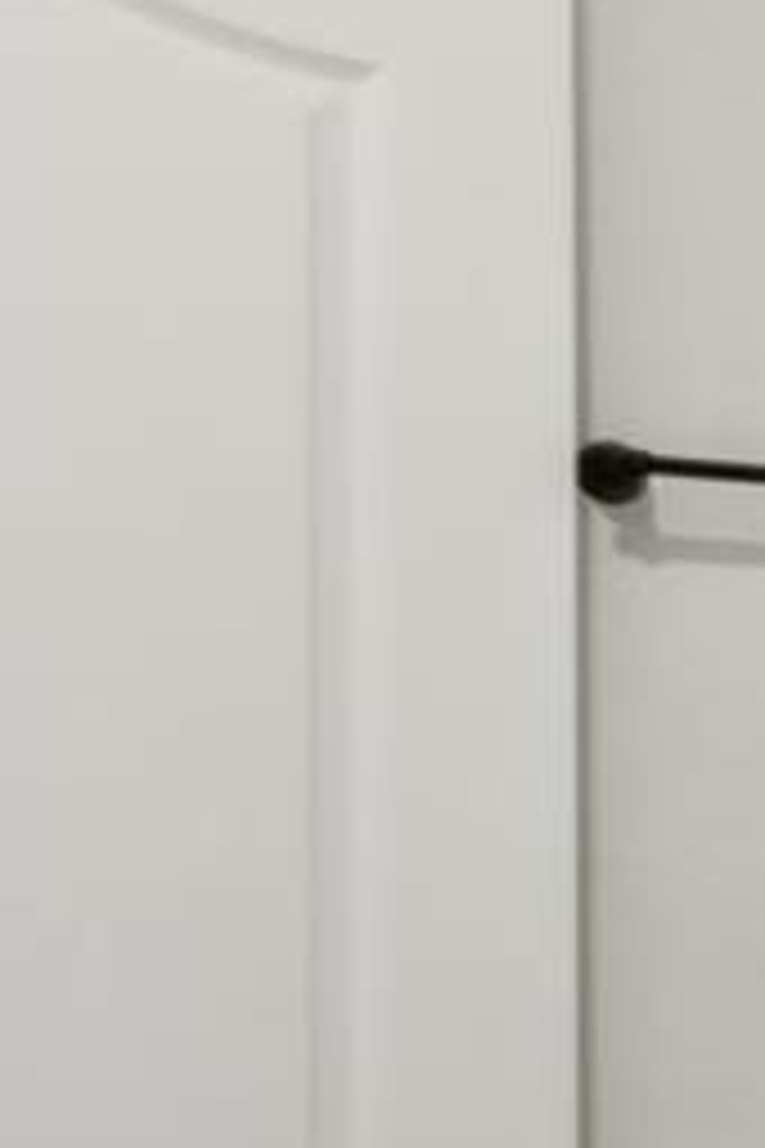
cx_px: 2916
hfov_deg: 8.5
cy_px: 941
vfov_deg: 21.4
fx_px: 2996
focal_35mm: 94
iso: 100
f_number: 7.1
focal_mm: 10
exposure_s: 1/6
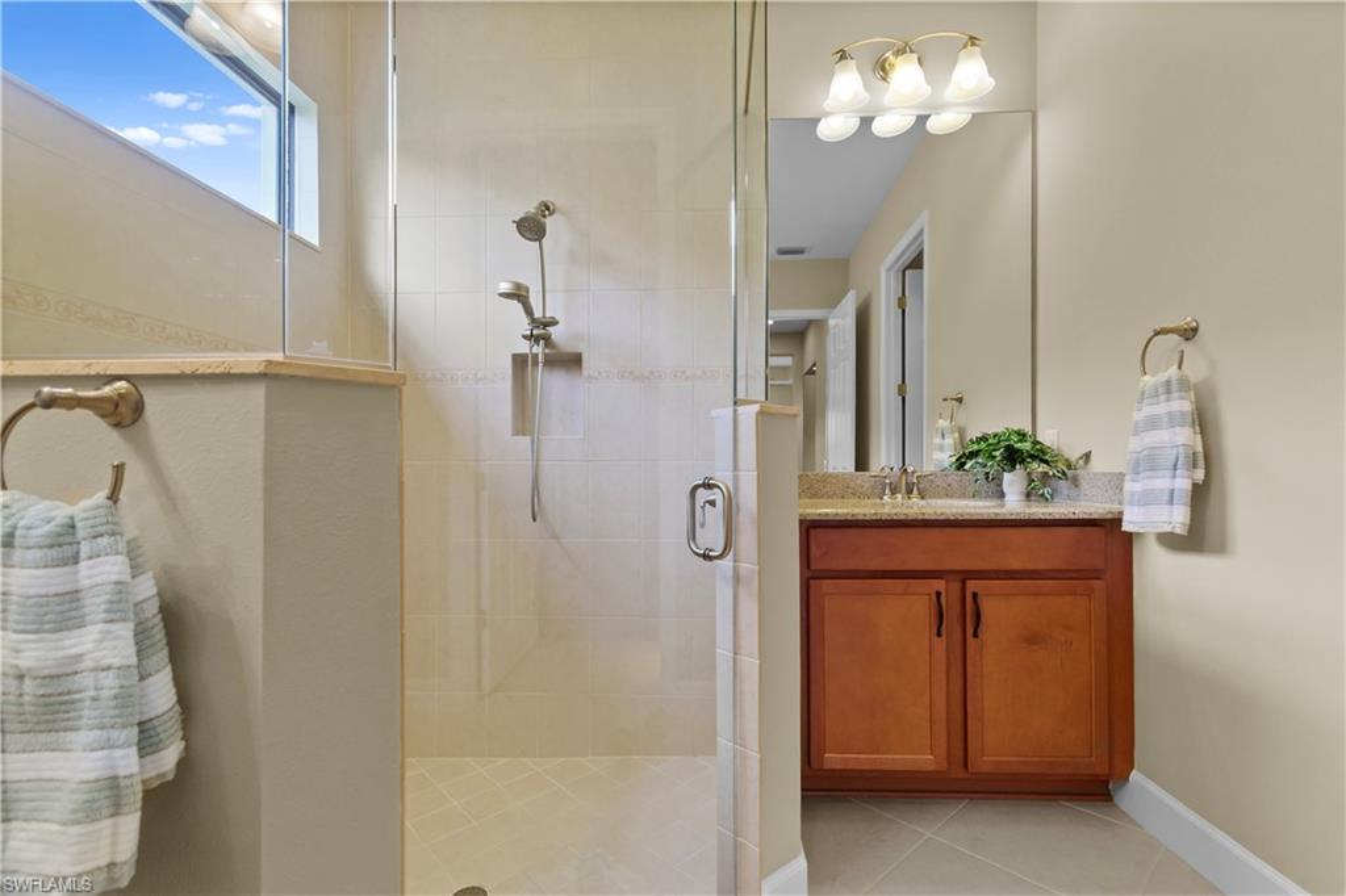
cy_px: 448
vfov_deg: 77.3
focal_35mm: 15
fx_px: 561
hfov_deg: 100.4
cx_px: 673
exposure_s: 1/80
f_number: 4.5
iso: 800
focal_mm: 10
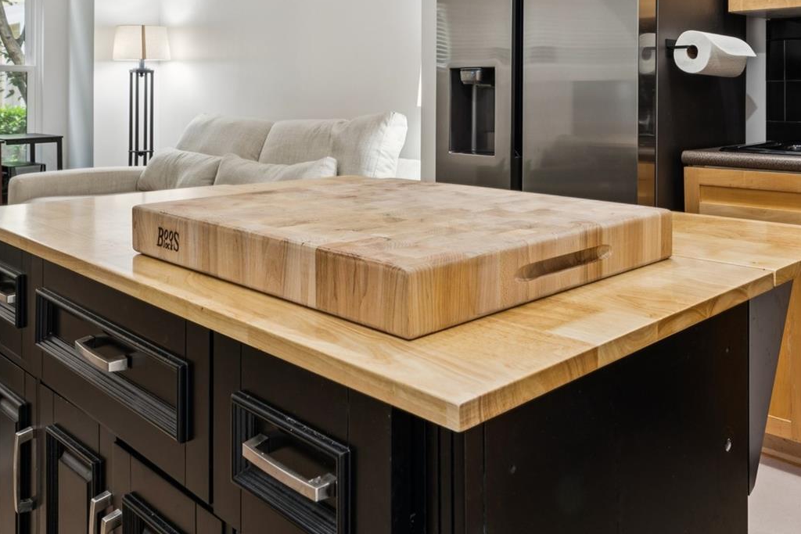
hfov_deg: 53.9
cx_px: 559
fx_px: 761
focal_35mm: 34
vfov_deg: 37.1
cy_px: 92
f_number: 13
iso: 100
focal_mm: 17.1
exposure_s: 1.6
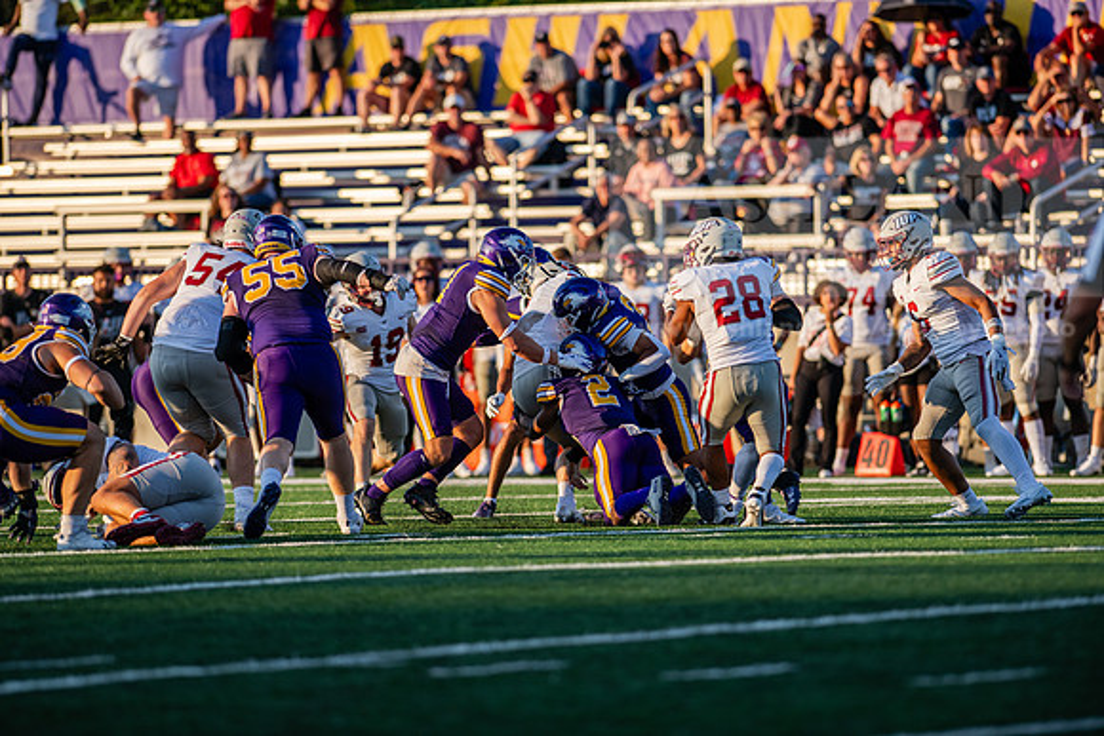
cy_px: 368
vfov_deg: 4.6
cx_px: 552
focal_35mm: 300
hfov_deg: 6.9
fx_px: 9202
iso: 250
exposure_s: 1/1600
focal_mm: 300
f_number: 3.5
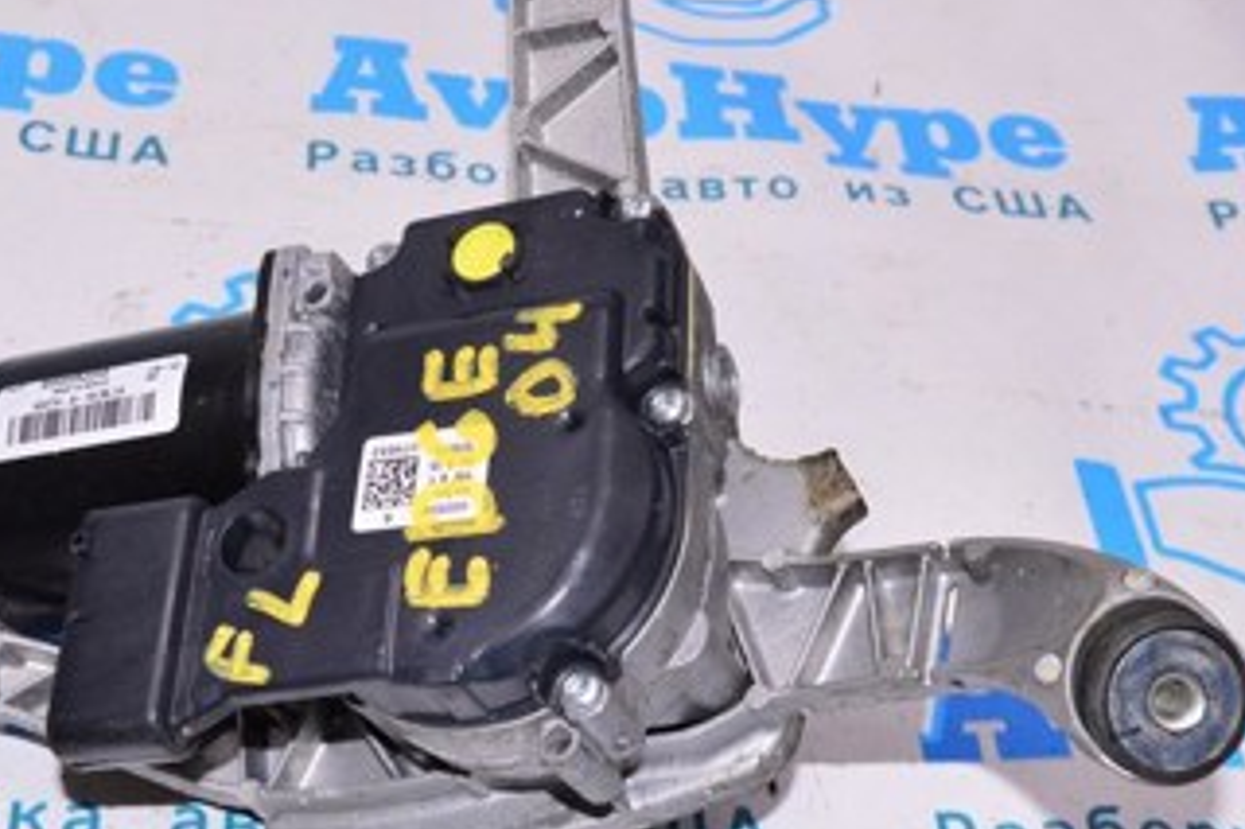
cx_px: 576
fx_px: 2281
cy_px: 360
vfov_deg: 20.6
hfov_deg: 30.5
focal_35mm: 66
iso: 1600
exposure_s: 1/200
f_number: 8
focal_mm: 22
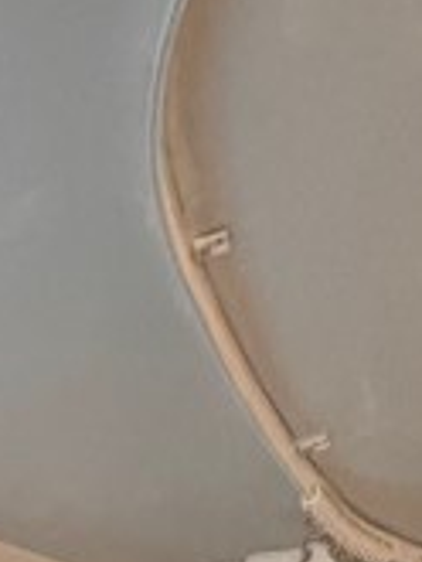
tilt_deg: -15.1
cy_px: 1608
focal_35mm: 87
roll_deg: +1.3
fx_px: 1412
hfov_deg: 14.7
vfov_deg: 12.2
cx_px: -351
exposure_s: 1/120
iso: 320
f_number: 2.2
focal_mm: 2.22
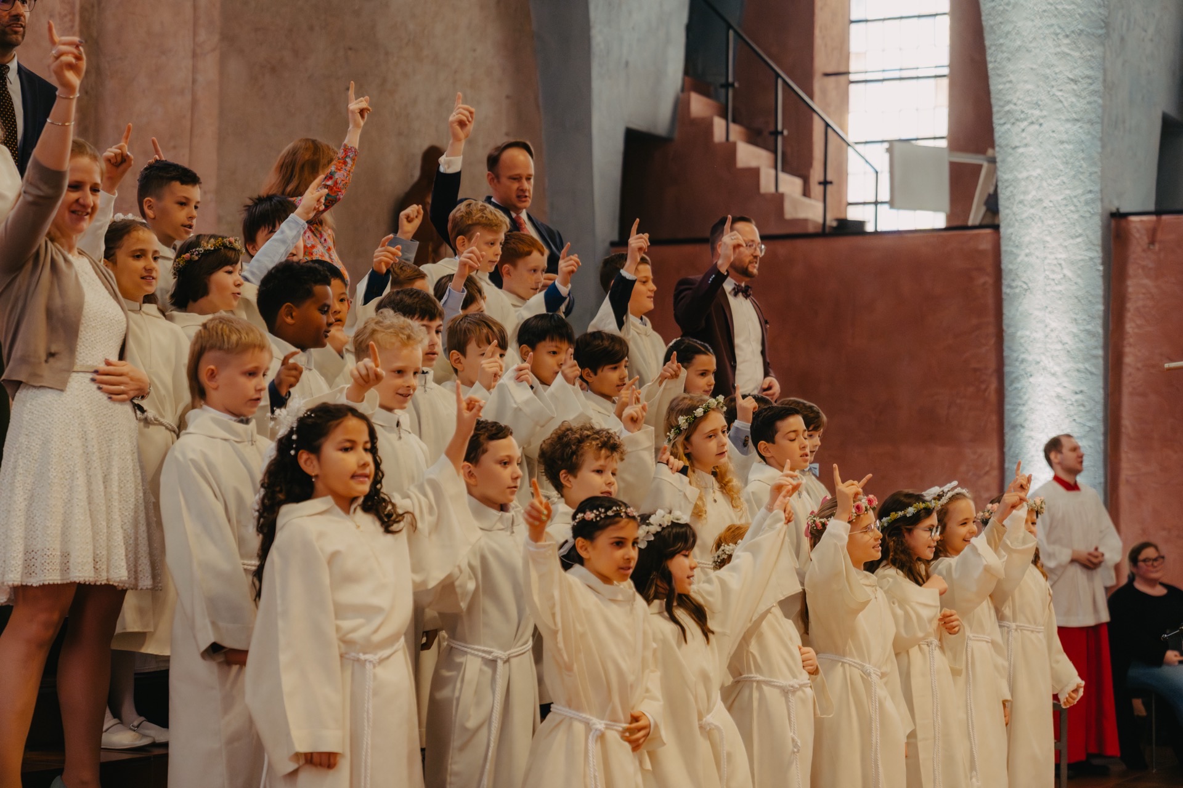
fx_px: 2300
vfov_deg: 19.5
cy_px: 394
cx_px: 592
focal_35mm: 70
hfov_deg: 28.8
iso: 6400
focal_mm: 70
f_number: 2.8
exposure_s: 1/160
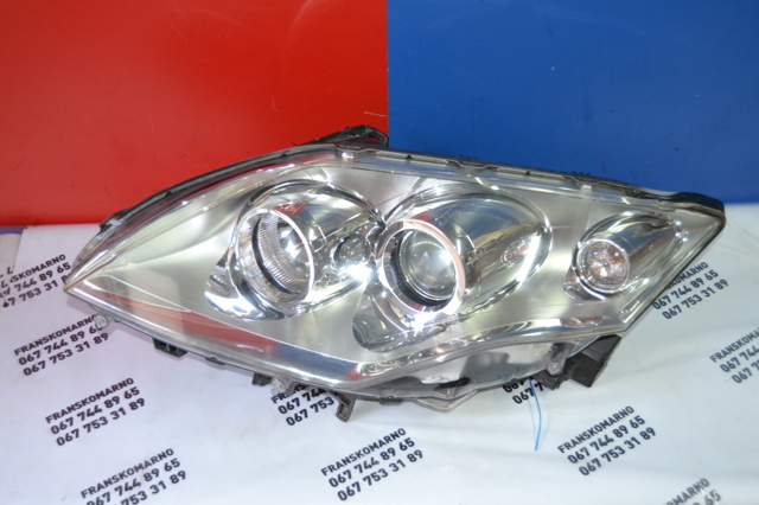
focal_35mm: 45
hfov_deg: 43.6
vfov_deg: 29.8
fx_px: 948
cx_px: 380
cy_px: 252
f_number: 4.2
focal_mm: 30
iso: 640
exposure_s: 1/60
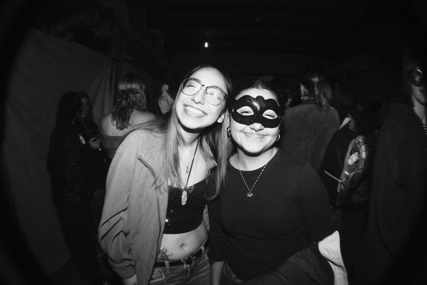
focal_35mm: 41
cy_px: 142
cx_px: 214
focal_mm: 27
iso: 800
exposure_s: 1/60
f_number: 8
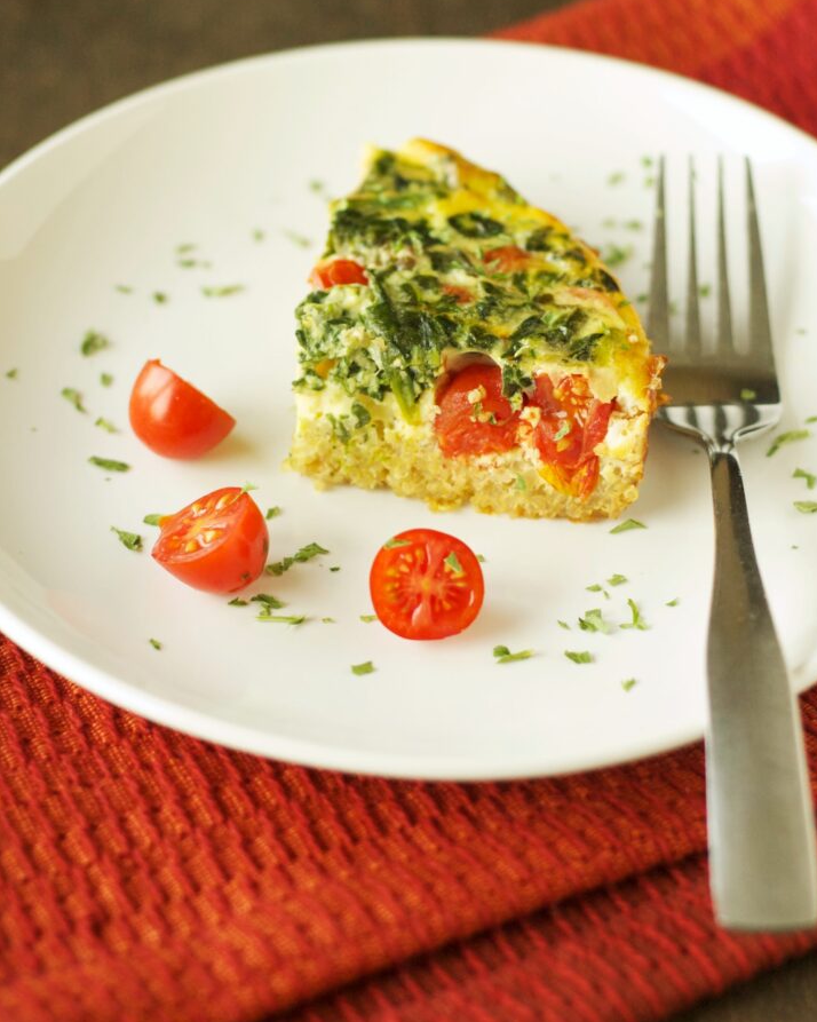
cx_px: 402
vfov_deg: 21.0
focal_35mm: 91
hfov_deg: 16.9
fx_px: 2751
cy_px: 445
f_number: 2.8
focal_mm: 50
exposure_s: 1/500
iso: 1000
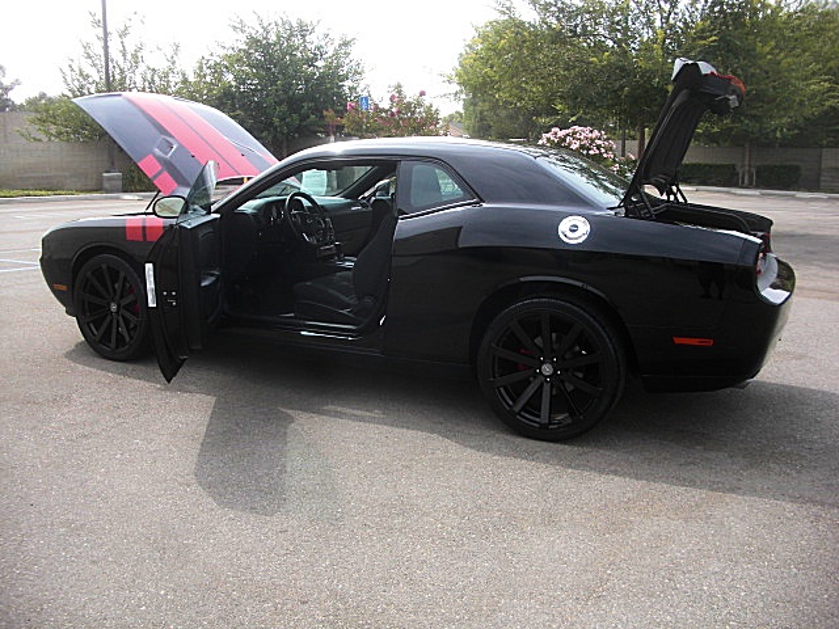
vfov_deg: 39.7
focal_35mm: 36
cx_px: 420
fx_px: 873
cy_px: 314
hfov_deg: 51.4
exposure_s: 1/320
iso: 50
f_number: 2.8
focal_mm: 6.3
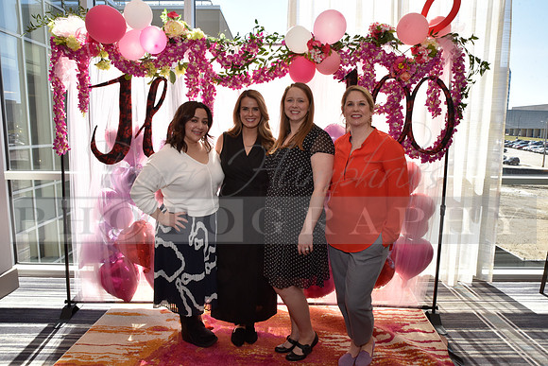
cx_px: 274
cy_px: 183
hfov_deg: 69.4
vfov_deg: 49.6
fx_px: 396
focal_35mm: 26
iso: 1600
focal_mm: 26
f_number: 18
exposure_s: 1/200
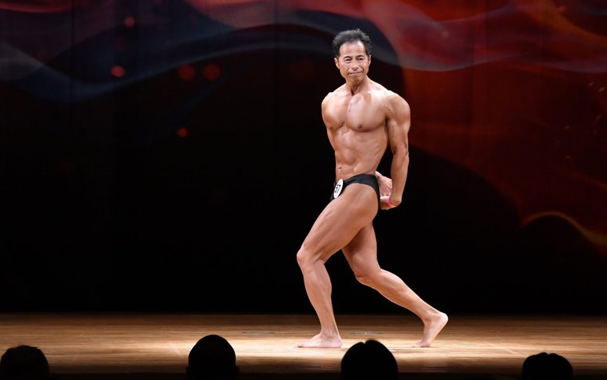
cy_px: 190
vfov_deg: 5.7
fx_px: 3806
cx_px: 303
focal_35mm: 230
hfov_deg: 9.1
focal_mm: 150
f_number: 5.6
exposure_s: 1/400
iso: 4000
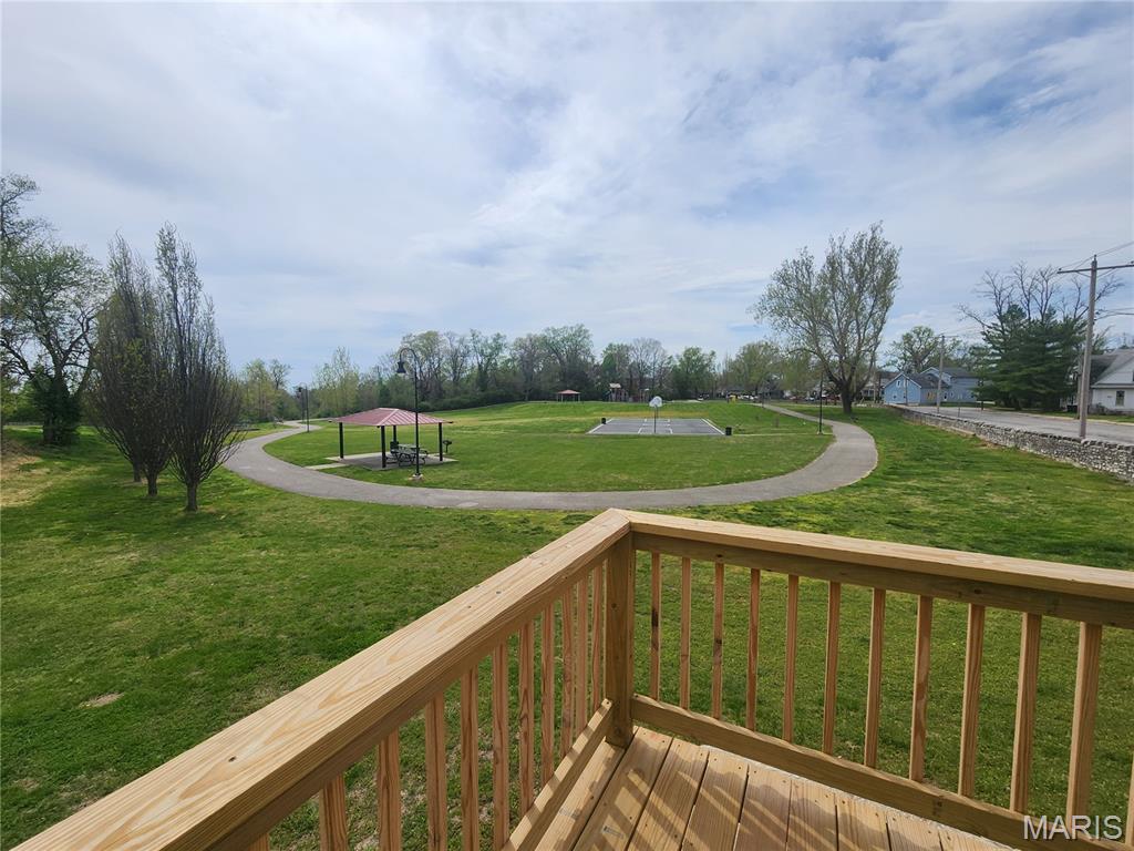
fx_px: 426
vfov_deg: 89.9
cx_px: 567
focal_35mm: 13
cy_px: 426
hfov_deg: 106.2
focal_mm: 2.2
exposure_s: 1/4408
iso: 50
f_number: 2.2
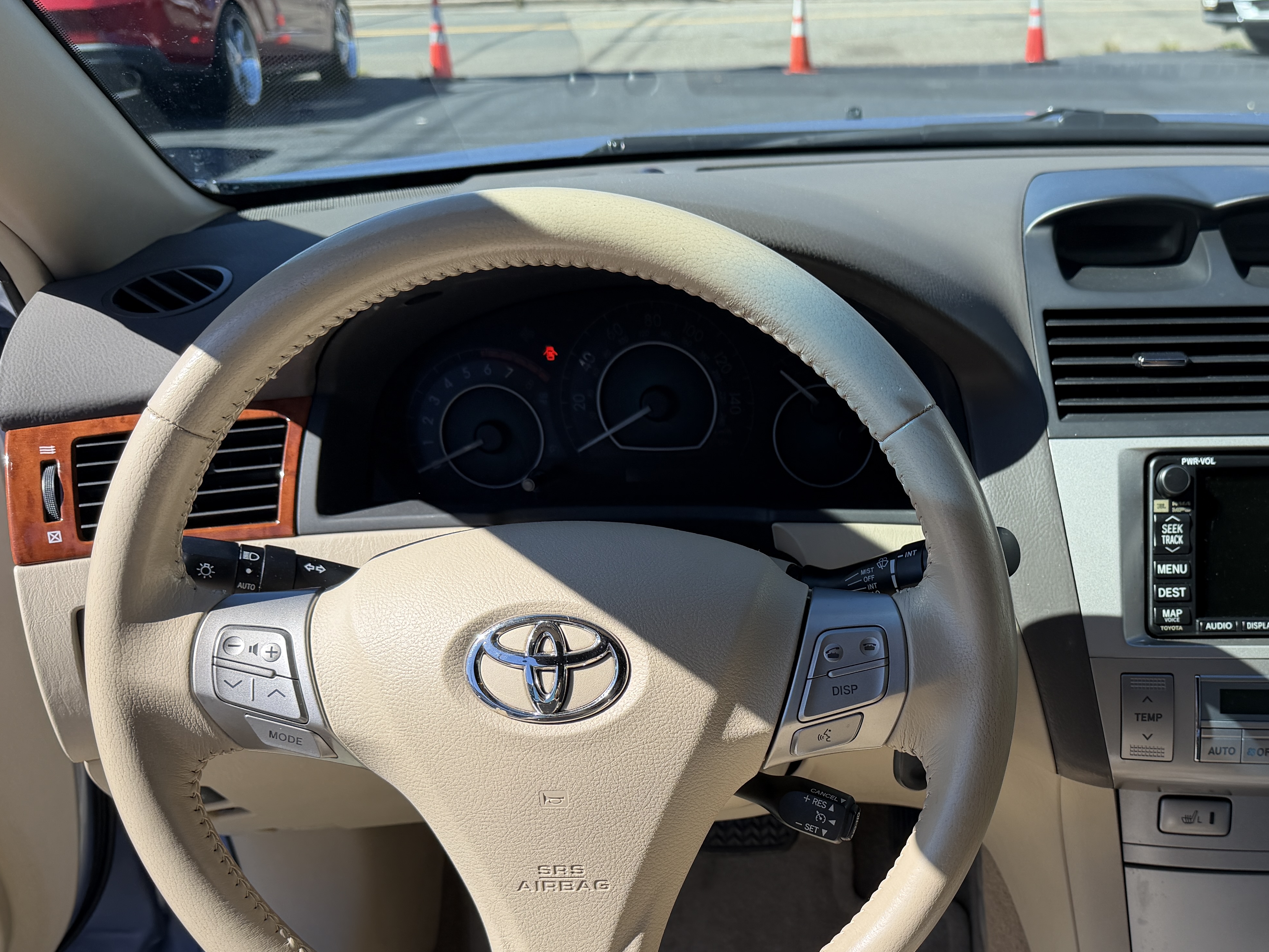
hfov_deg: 51.2
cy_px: 691
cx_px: 892
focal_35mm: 35
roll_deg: +0.0
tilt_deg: -34.6
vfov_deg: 39.8
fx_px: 1283
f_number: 1.78
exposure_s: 1/1812
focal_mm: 6.76
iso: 80
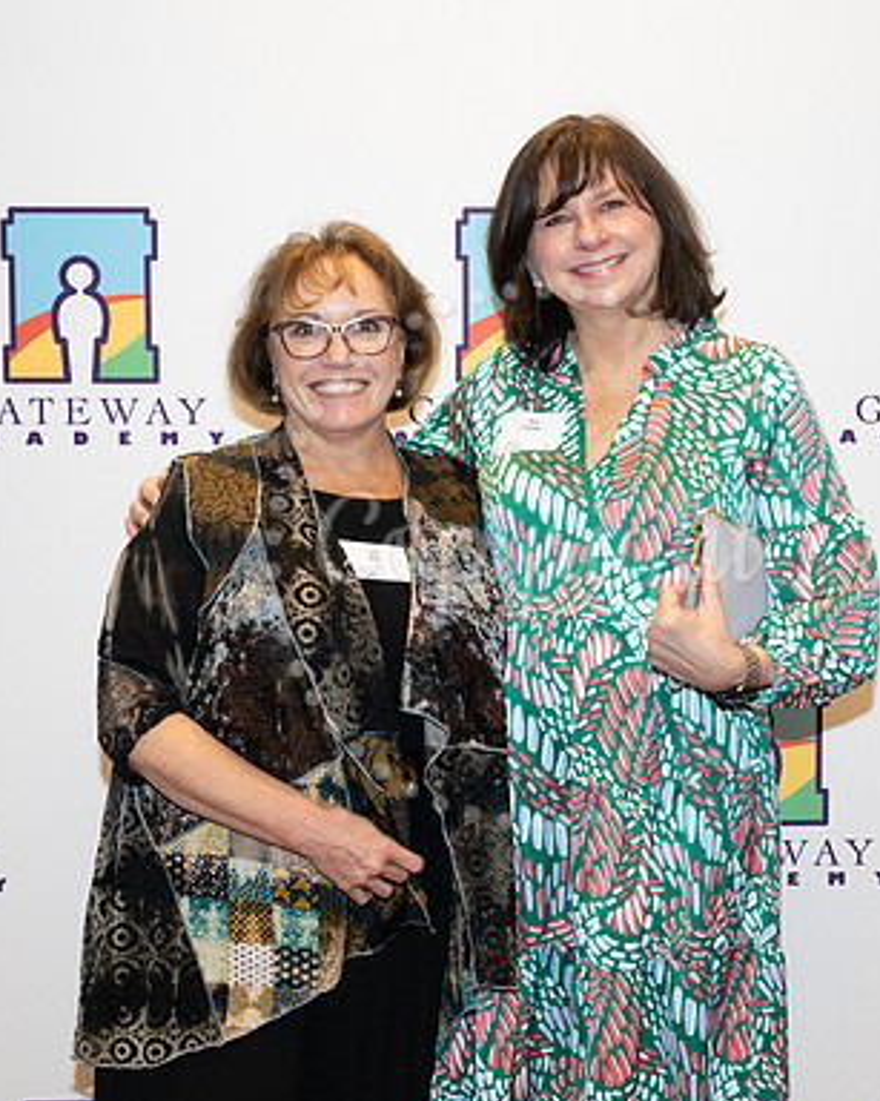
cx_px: 539
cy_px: 552
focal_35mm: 68
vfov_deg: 27.9
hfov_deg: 22.4
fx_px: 2215
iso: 800
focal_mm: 48
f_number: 5.6
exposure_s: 1/80
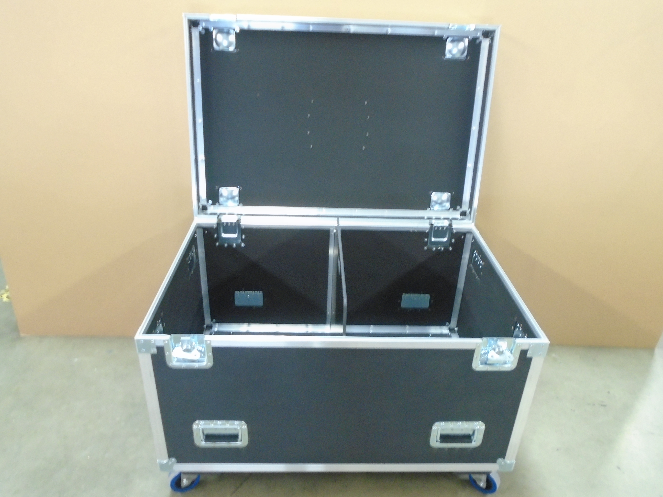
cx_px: 332
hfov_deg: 67.3
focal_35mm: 26
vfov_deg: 53.1
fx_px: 498
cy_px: 248
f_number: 3.2
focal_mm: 4.6
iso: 400
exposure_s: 1/5
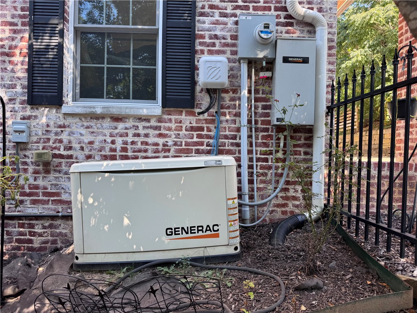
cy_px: 156
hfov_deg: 71.6
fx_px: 289
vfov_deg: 56.8
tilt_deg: -0.3
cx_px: 208
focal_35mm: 24
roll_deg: -1.6
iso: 64
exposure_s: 1/225
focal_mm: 6.76
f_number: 1.78
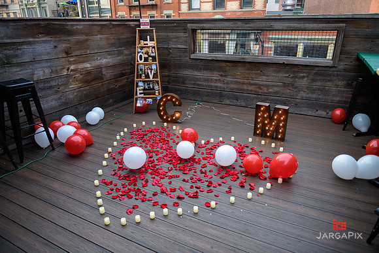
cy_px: 126
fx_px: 253
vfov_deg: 53.2
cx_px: 190
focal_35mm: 24
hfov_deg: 73.7
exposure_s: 1/160
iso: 400
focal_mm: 24
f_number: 3.2
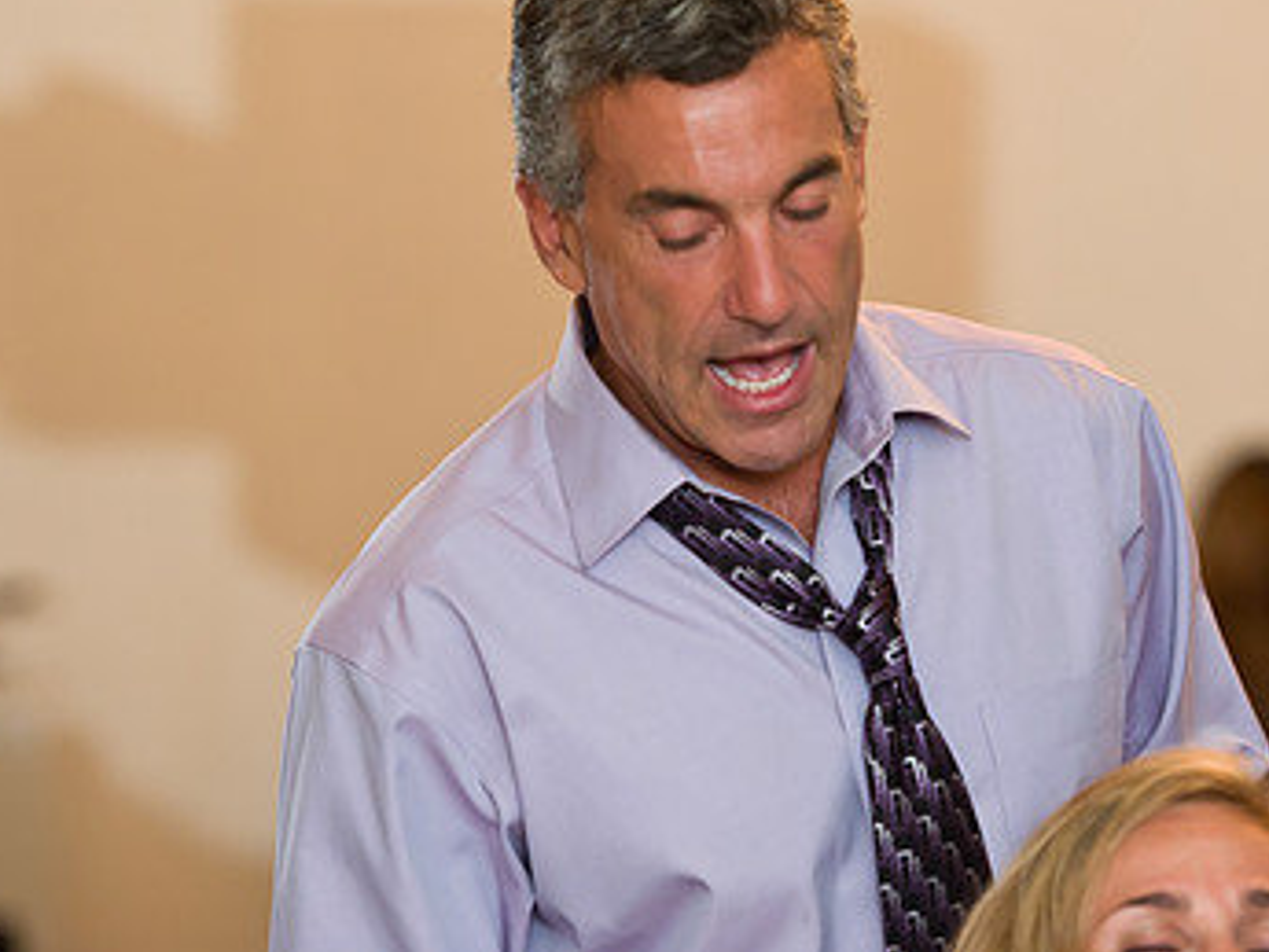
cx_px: 747
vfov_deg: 6.8
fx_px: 7995
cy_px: 246
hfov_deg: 9.1
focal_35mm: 218
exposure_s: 1/125
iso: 1600
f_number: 3.2
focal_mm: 135
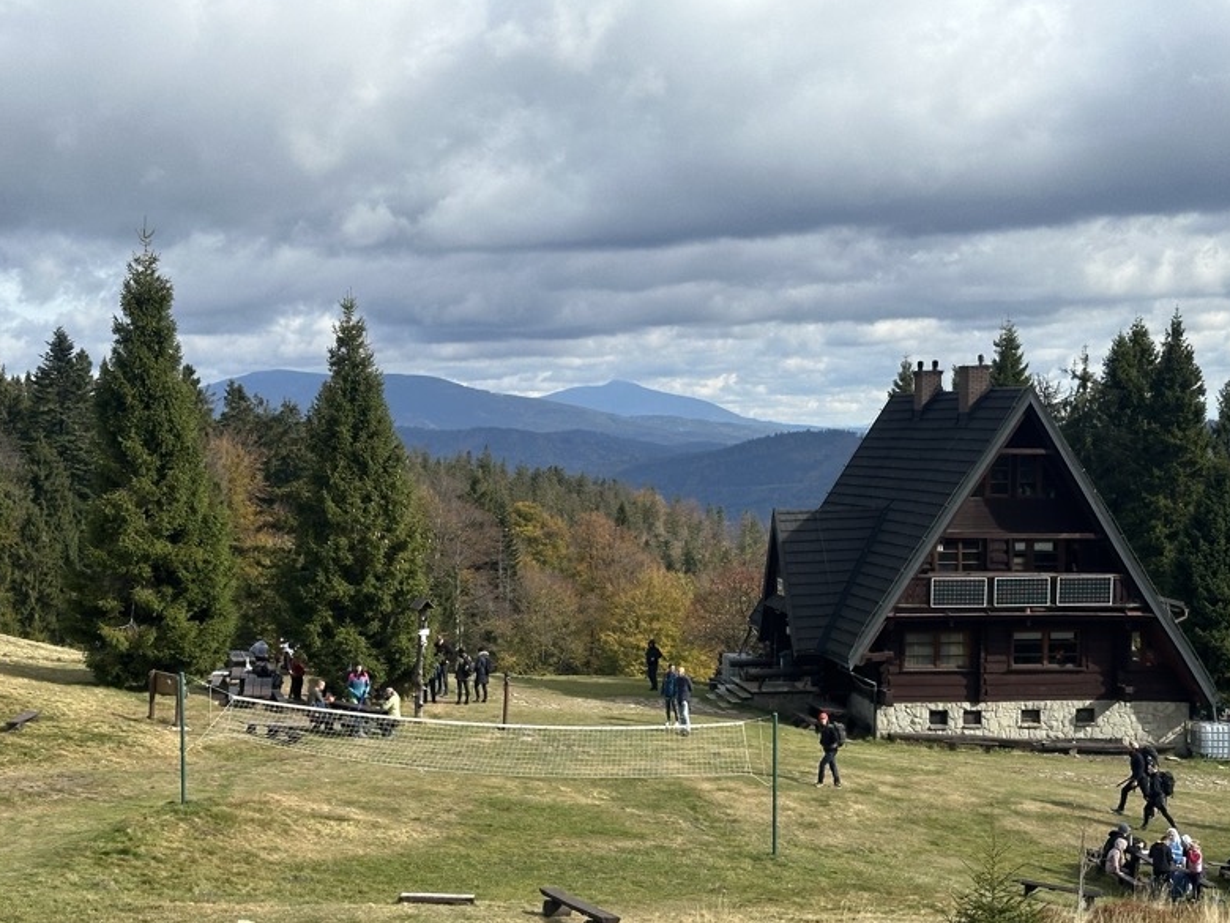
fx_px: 2239
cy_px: 563
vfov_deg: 23.2
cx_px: 566
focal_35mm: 63
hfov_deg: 30.7
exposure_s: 1/3367
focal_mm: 6.86
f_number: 1.78
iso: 64
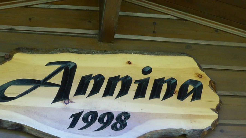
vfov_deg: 19.7
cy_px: 79
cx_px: 107
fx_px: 398
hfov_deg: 34.3
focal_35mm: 61
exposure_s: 1/60
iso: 320
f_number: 4.2
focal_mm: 8.5
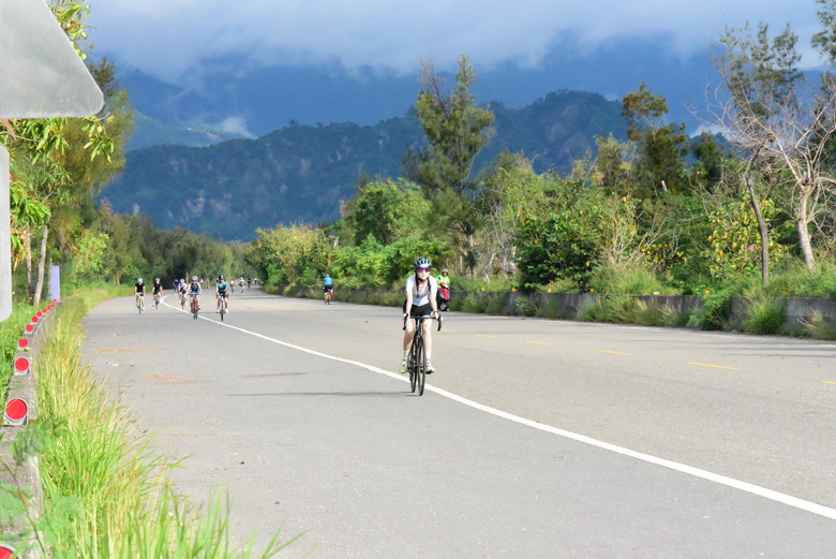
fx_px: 3601
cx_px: 418
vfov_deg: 8.9
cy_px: 280
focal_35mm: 155
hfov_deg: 13.2
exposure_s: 1/4000
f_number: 18
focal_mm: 155
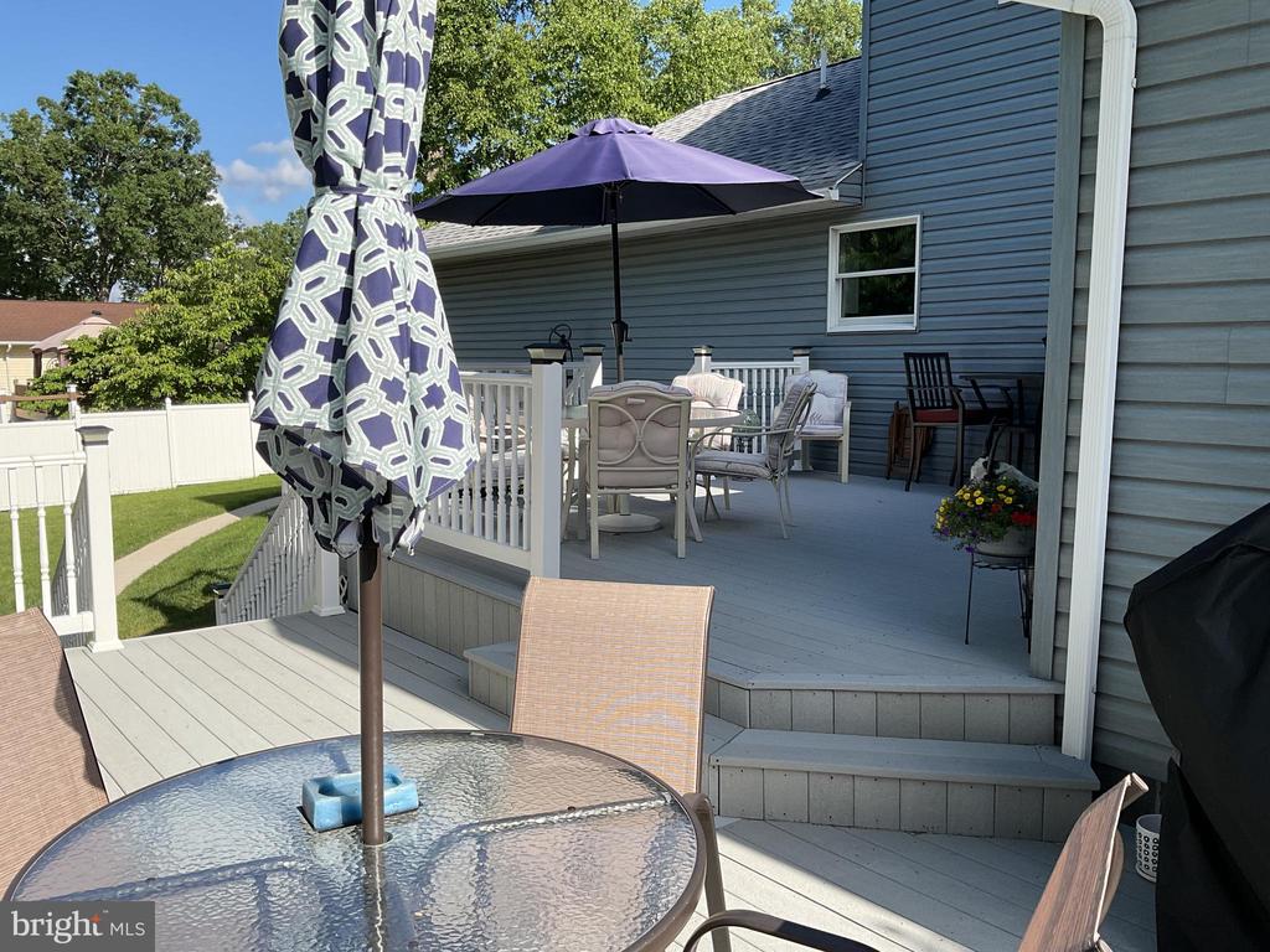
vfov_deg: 48.2
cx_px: 635
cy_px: 476
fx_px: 1064
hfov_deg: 61.7
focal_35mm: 29
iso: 16
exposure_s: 1/1250
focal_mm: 3
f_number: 1.8
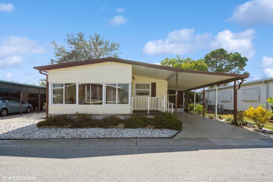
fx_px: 148
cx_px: 136
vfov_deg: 63.2
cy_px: 91
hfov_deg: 85.4
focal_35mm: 20
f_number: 8
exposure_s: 1/800
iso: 320
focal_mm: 13
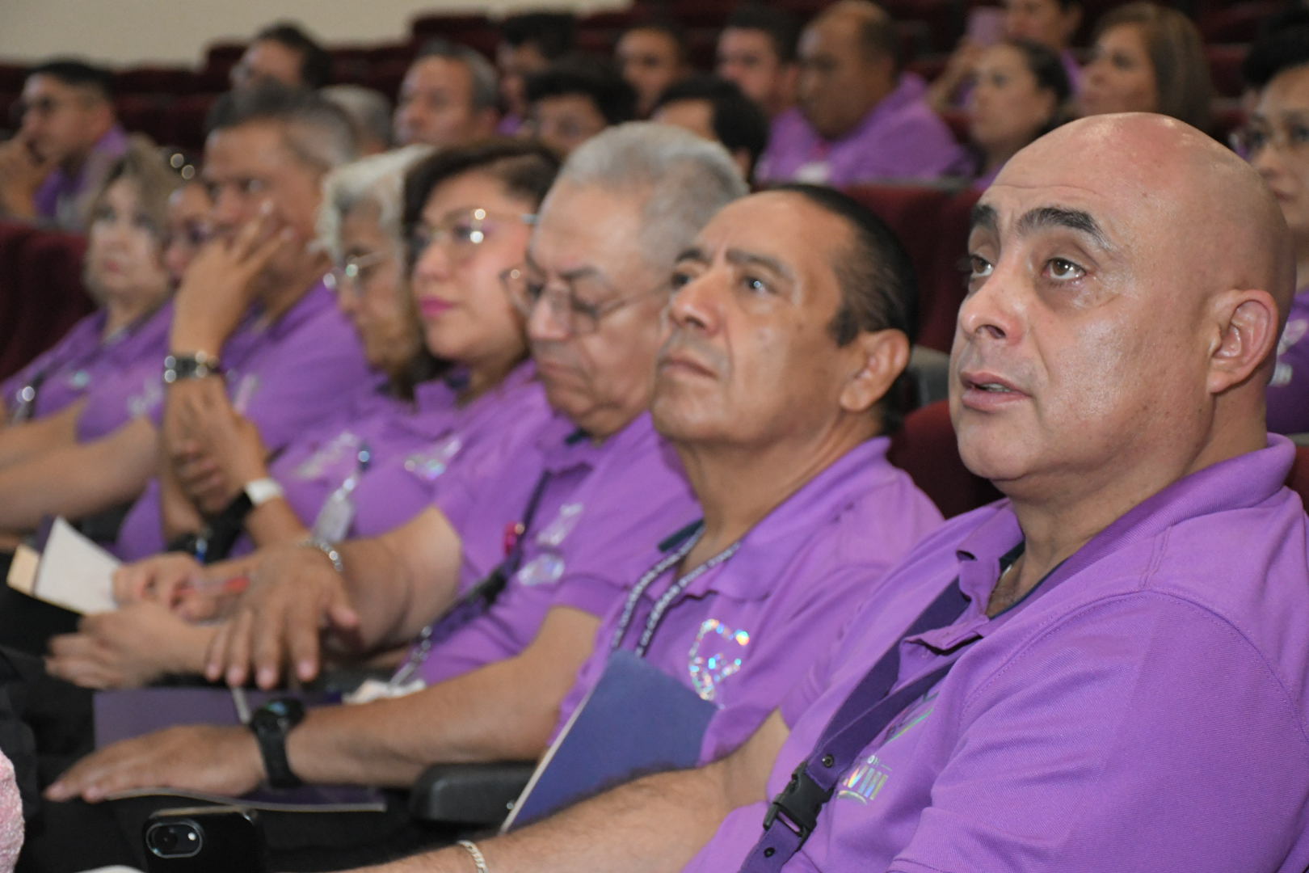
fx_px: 3272
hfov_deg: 22.6
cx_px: 654
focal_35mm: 90
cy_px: 436
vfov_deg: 15.2
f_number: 5.6
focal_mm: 60
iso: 5000
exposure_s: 1/100
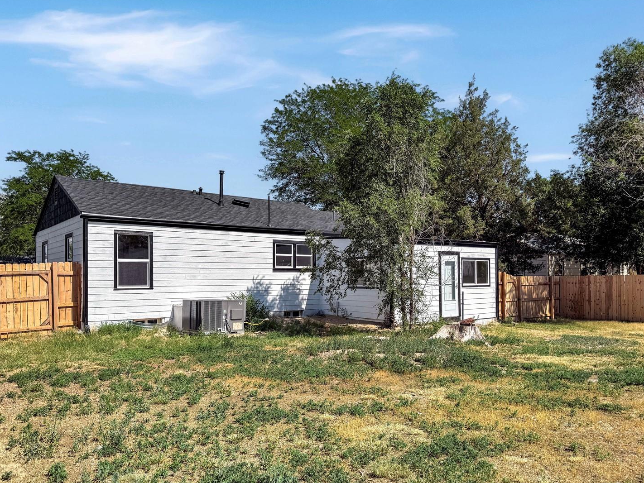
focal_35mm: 27
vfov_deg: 51.3
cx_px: 346
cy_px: 265
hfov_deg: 65.2
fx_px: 502
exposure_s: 1/5319
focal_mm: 6.76
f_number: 1.78
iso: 80
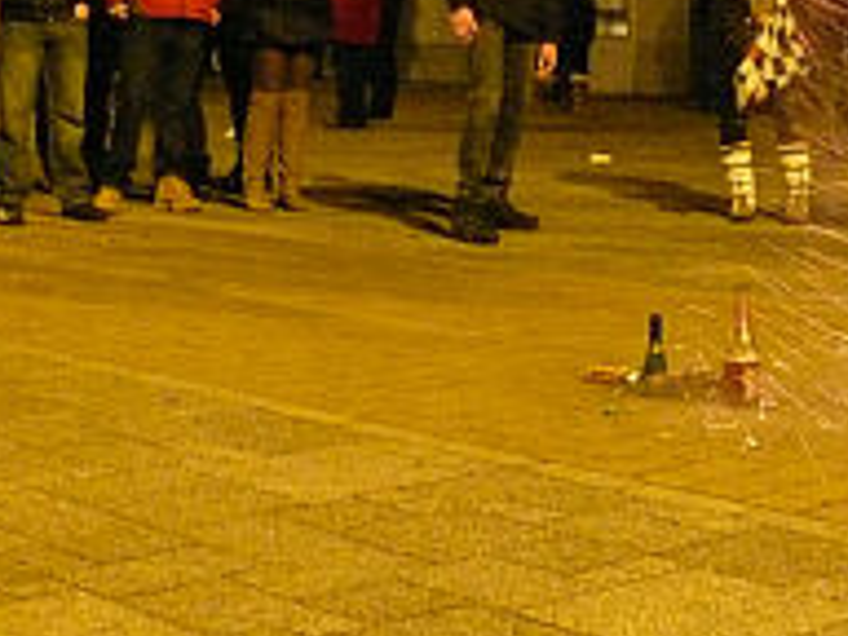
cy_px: 40
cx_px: 826
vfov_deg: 17.7
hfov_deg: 23.0
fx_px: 2009
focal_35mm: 82
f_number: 2.8
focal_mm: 7.4
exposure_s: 1/10
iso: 800
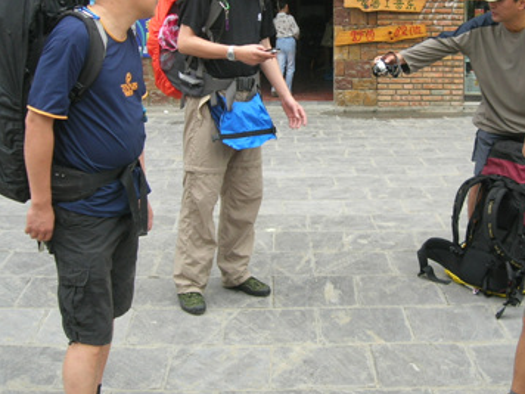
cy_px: 94
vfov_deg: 22.7
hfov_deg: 30.1
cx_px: 347
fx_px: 971
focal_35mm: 64
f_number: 2.8
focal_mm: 7.8
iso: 64
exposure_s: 1/115
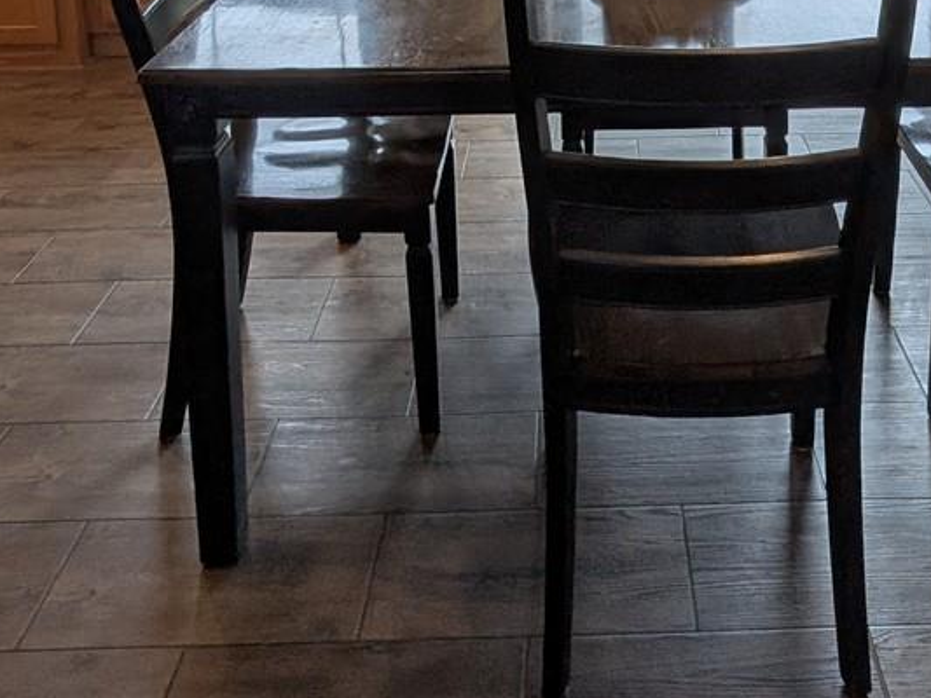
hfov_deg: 47.4
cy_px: -181
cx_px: 587
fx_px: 1049
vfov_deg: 30.2
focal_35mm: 39
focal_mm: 1.54
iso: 27
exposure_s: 1/60
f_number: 2.2
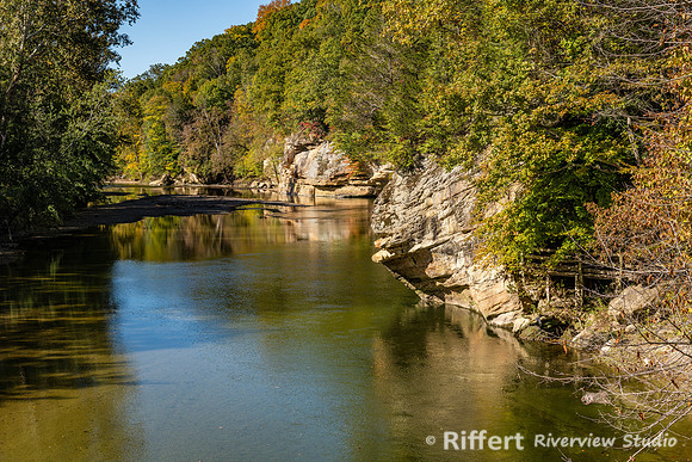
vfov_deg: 24.6
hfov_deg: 36.2
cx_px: 346
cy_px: 231
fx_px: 1057
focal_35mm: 55
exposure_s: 1/160
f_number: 8
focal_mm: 55
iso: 90
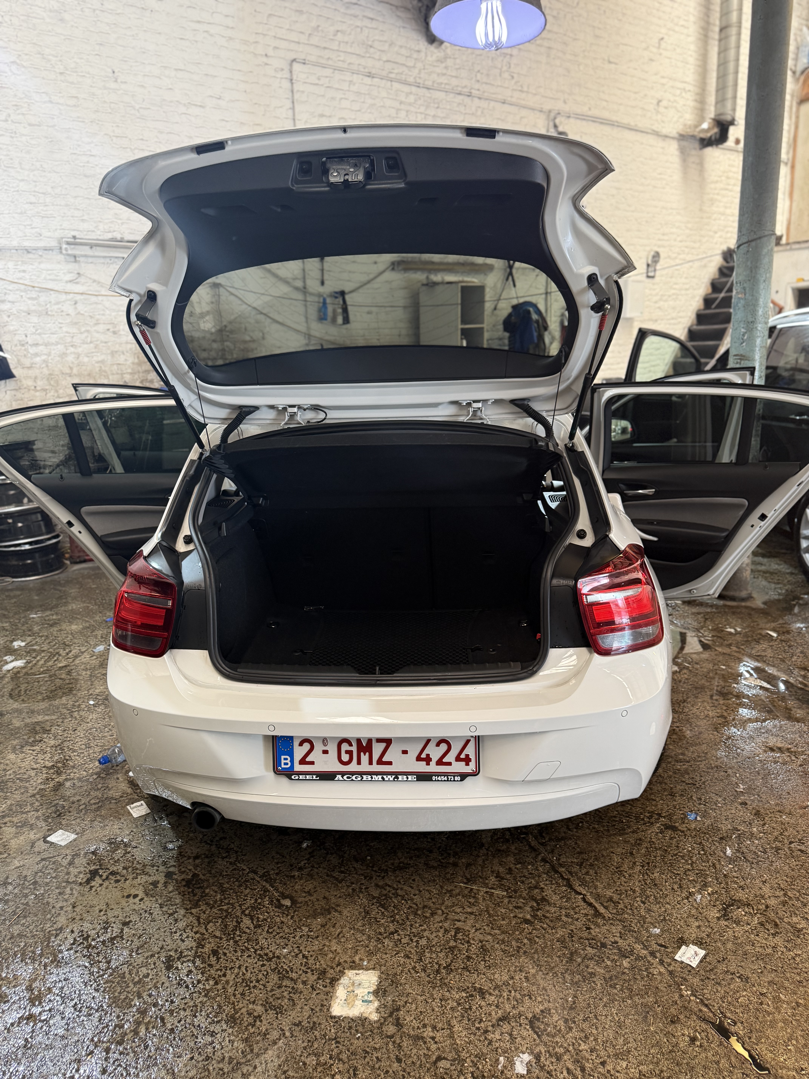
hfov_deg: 56.8
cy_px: 540
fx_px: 748
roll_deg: +2.1
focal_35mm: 24
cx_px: 404
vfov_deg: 71.6
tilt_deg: -14.4
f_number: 1.78
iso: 200
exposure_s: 1/50
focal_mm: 6.76
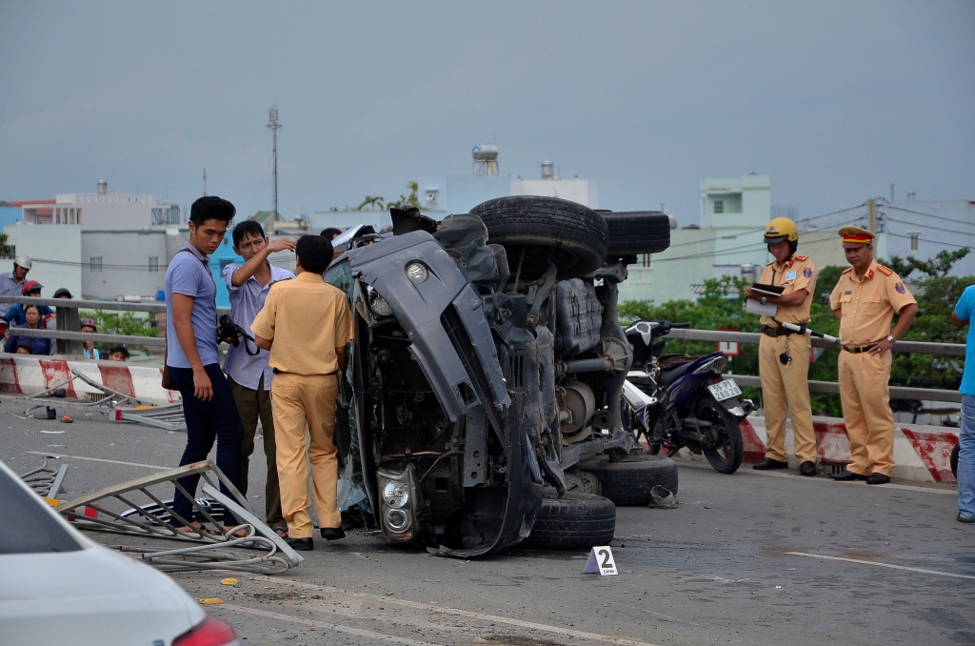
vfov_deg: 13.0
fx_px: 2838
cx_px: 488
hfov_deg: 19.5
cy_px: 323
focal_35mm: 105
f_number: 5.3
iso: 500
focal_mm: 70
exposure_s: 1/1000
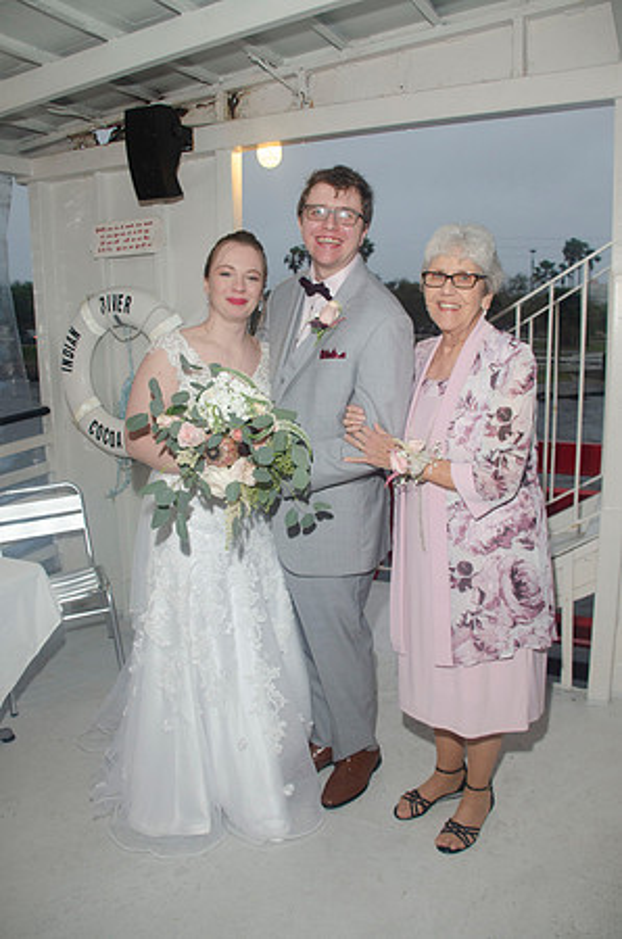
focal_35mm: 27
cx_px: 311
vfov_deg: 67.5
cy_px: 470
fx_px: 703
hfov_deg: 47.7
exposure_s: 1/60
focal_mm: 18
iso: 400
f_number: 5.6
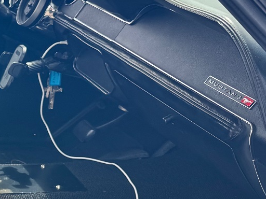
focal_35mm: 90
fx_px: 692
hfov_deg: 18.2
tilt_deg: -22.7
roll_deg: +0.2
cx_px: -180
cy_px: 141
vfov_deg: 16.4
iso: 80
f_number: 1.78
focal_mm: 6.76
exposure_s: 1/685
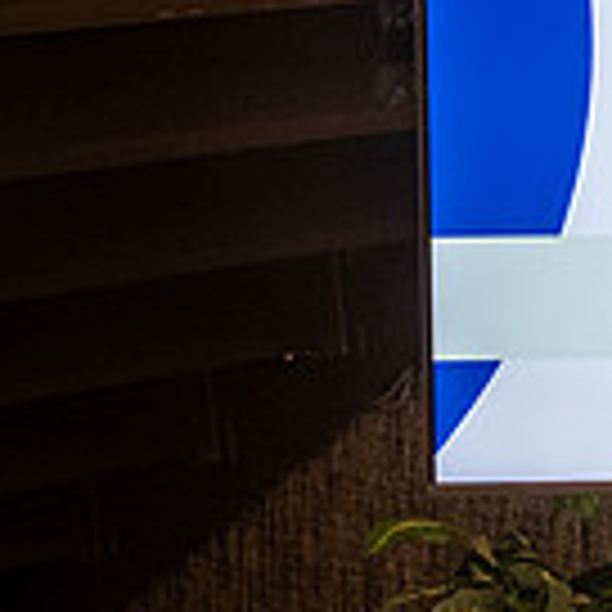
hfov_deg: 9.5
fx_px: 3420
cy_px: 27
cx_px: 1264
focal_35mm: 171
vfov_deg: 10.2
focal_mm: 47
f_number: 4.5
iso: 5000
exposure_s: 1/250
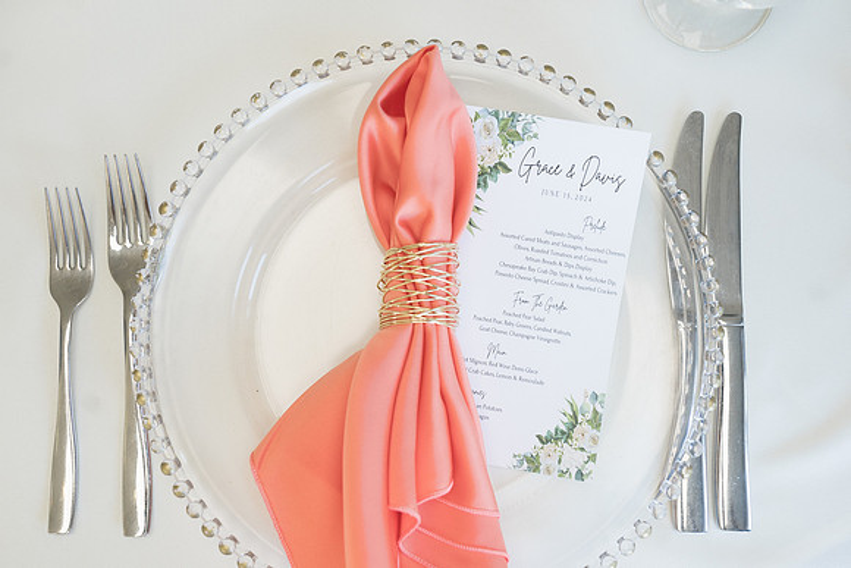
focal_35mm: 41
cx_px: 433
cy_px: 287
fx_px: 969
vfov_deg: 32.7
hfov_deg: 47.4
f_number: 4
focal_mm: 40
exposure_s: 1/250
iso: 800
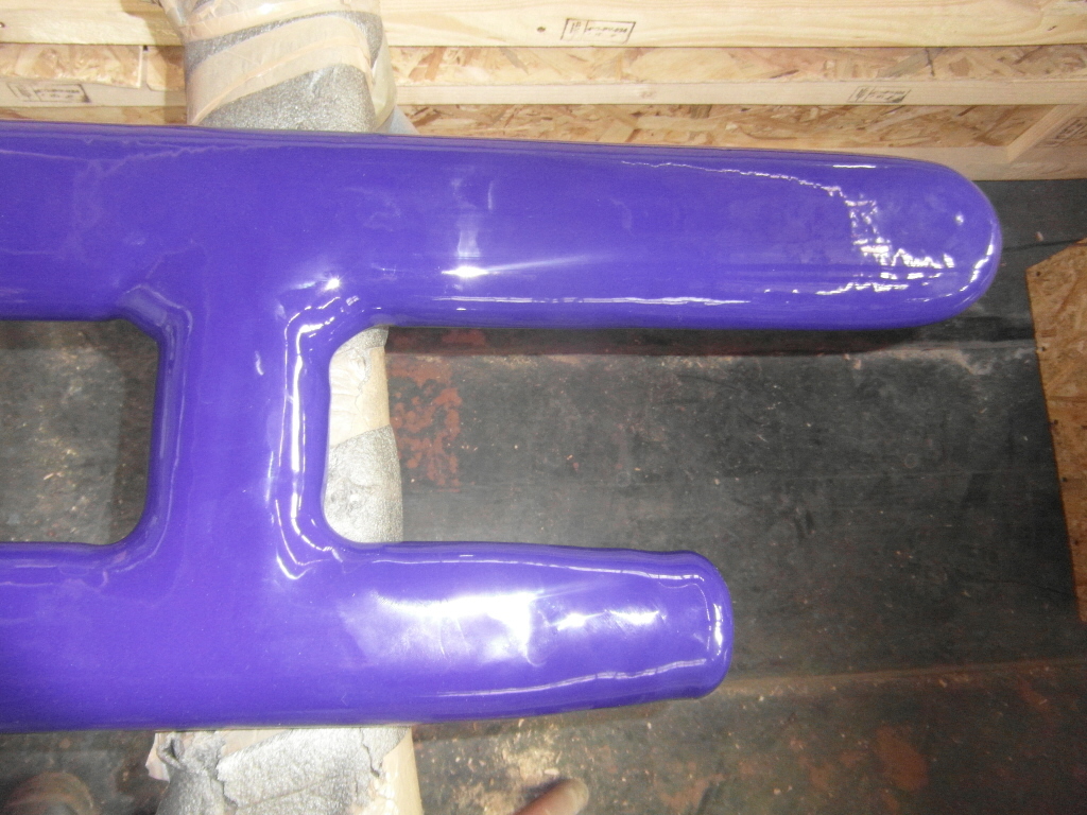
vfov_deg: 56.8
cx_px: 544
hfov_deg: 71.6
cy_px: 408
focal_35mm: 24
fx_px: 754
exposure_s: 1/30
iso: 400
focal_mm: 4
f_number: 3.2
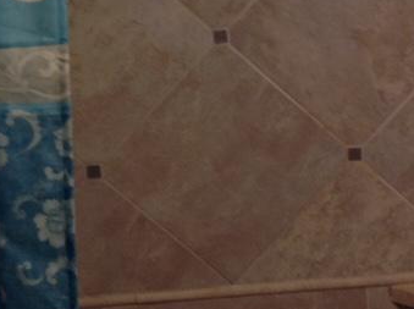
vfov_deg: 11.0
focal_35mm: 134
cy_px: 29
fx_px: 1600
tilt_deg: -11.6
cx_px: 446
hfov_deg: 14.4
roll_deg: +1.8
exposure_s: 1/17
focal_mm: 4.28
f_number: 2.4
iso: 50
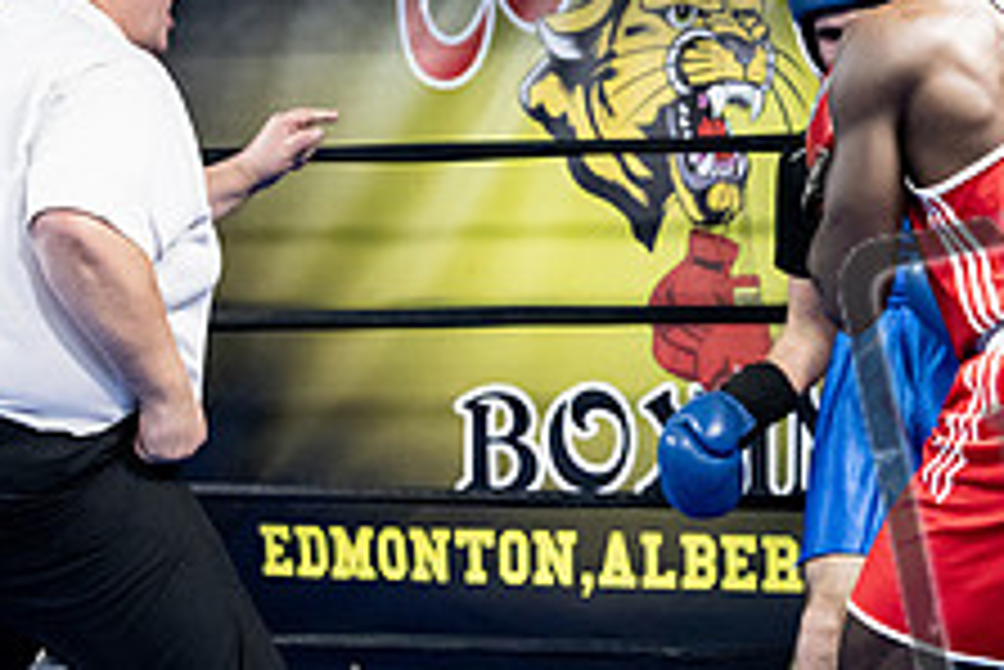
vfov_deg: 11.3
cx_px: 851
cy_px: 317
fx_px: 3405
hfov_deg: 16.6
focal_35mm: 122
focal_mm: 47
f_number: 2.8
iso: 10000
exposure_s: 1/1000
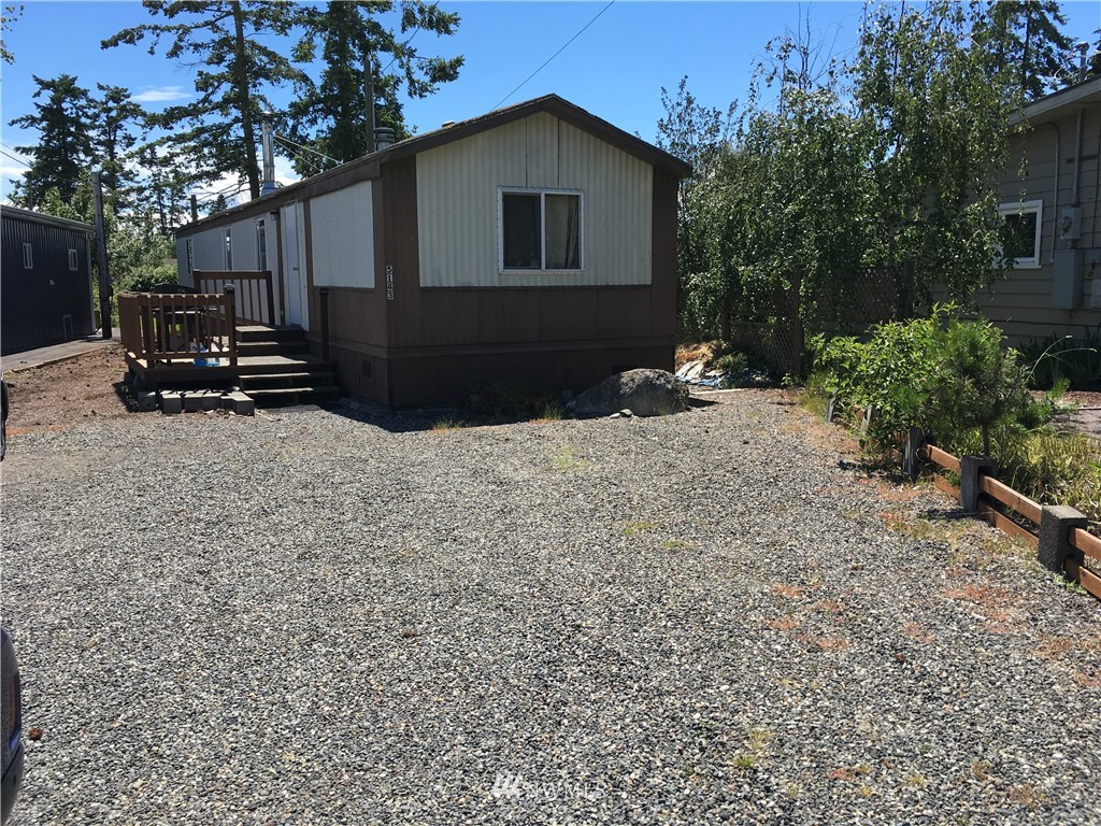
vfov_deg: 48.2
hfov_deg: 61.7
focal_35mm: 29
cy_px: 413
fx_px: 922
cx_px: 550
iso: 25
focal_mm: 4.15
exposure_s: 1/1326
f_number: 2.2
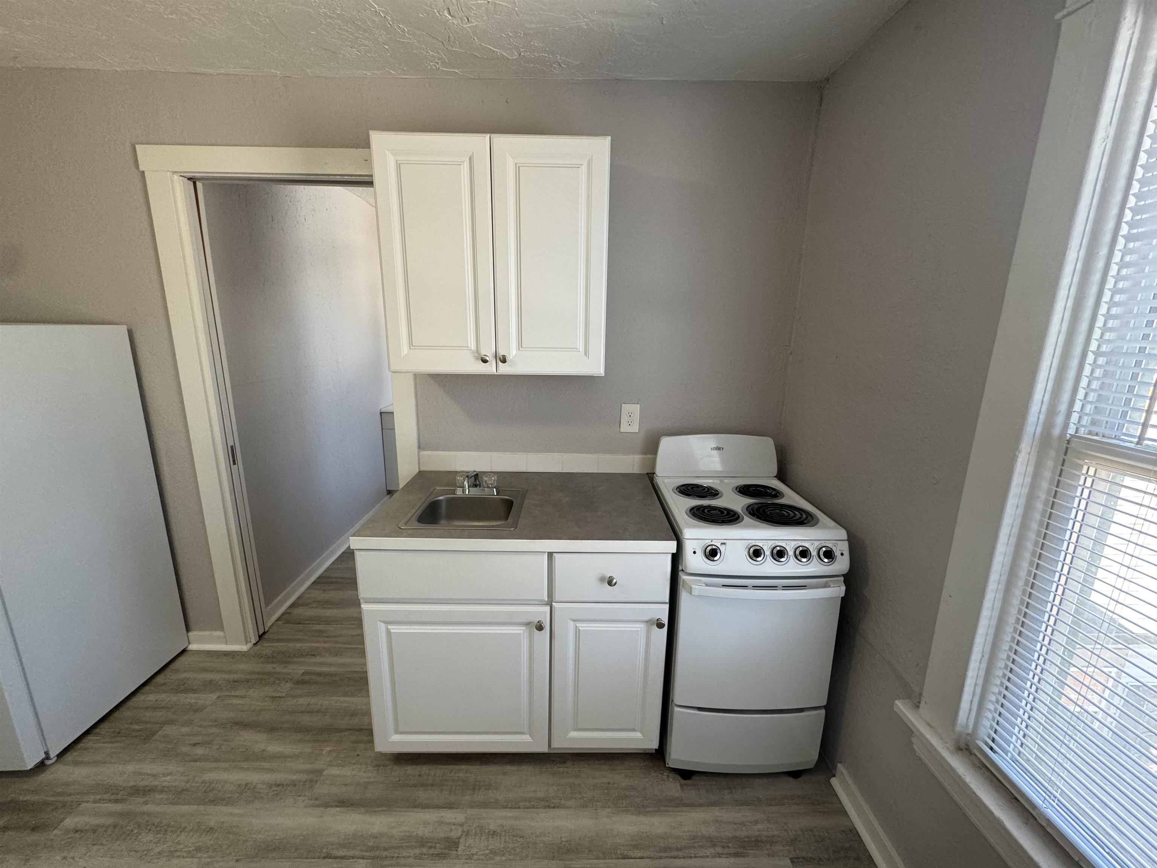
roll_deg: -1.7
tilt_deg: -14.5
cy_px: 434
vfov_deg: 85.7
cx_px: 578
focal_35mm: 14
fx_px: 468
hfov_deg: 102.1
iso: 160
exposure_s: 1/99
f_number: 2.2
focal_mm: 2.22
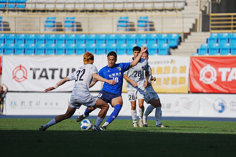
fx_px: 2622
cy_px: 78
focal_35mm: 400
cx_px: 118
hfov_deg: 5.2
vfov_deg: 3.4
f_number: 4.5
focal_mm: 400
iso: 200
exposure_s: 1/3200
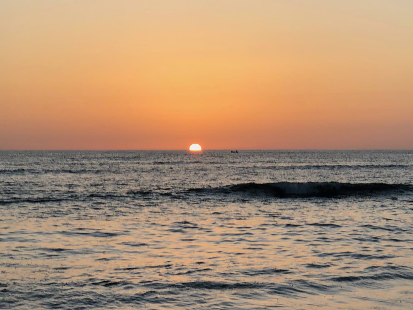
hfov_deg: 33.8
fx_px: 680
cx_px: 206
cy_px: 155
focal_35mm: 57
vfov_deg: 25.7
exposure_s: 1/154
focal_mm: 6.6
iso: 20
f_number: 2.8
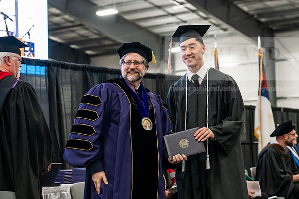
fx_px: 706
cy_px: 100
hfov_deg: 23.9
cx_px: 150
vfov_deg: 16.1
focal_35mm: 85
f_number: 4.5
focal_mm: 85
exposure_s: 1/200
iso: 4000
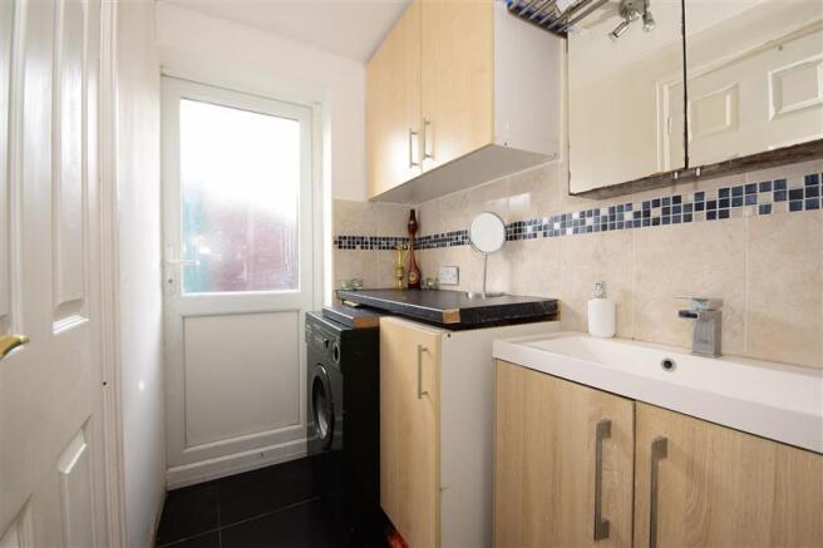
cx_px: 412
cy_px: 274
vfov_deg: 77.3
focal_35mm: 15
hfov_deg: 100.4
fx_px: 343
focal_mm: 10
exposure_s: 1/25
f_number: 8
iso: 400
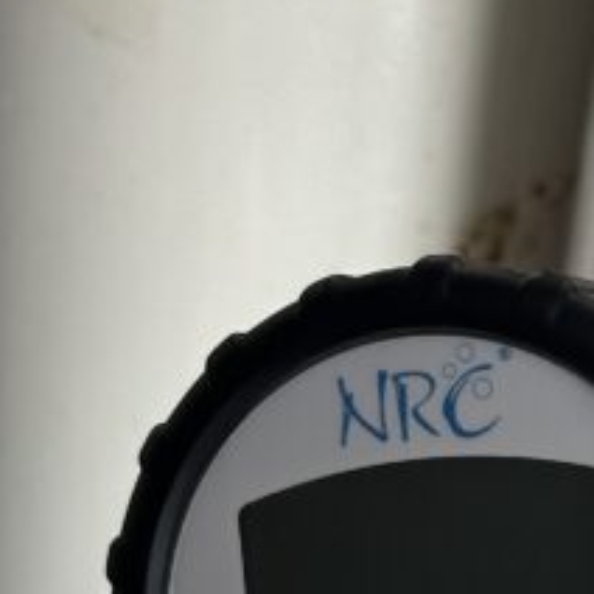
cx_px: 958
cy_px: 773
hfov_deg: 8.3
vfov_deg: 8.4
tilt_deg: -45.2
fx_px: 3980
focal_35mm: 205
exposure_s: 1/714
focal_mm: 6.86
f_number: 1.78
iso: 64
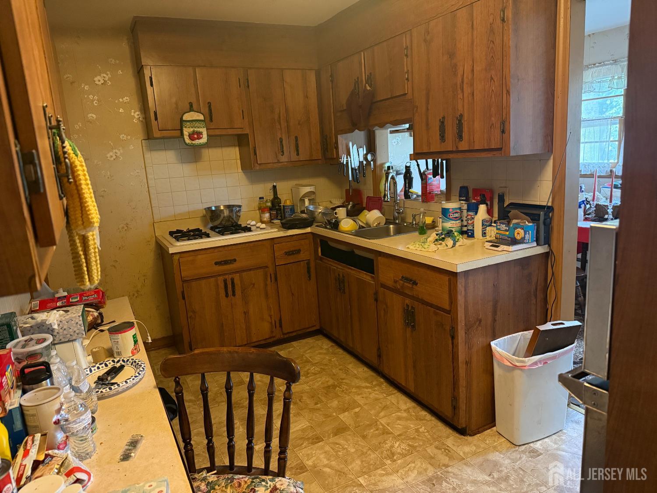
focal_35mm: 24
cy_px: 246
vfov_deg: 56.8
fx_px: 456
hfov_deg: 71.6
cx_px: 328
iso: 1000
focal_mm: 6.76
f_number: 1.78
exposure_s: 1/40
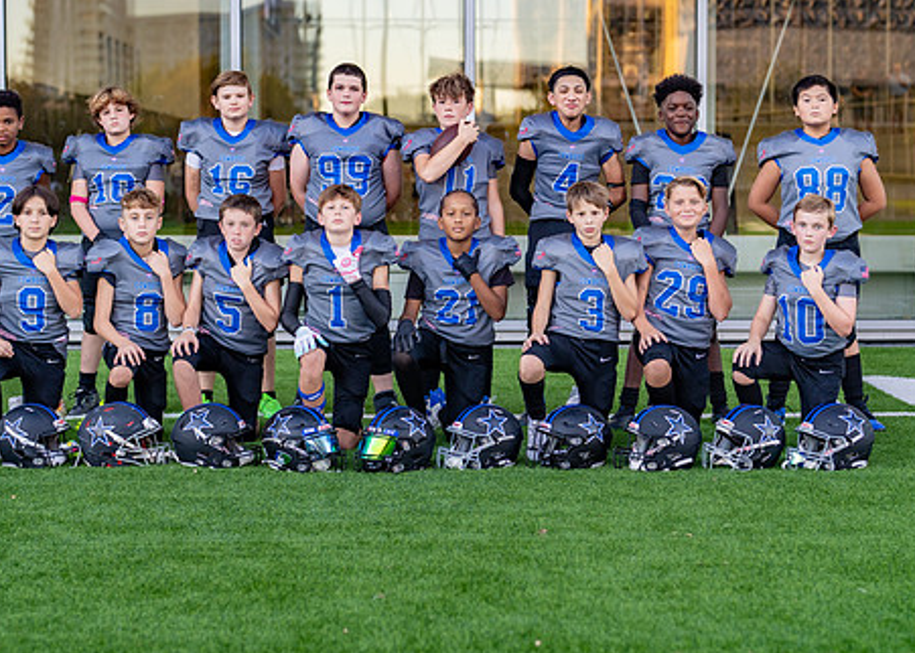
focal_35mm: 71
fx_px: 1845
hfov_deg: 27.9
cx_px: 469
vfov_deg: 20.1
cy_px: 270
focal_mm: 50
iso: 320
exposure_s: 1/400
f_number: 2
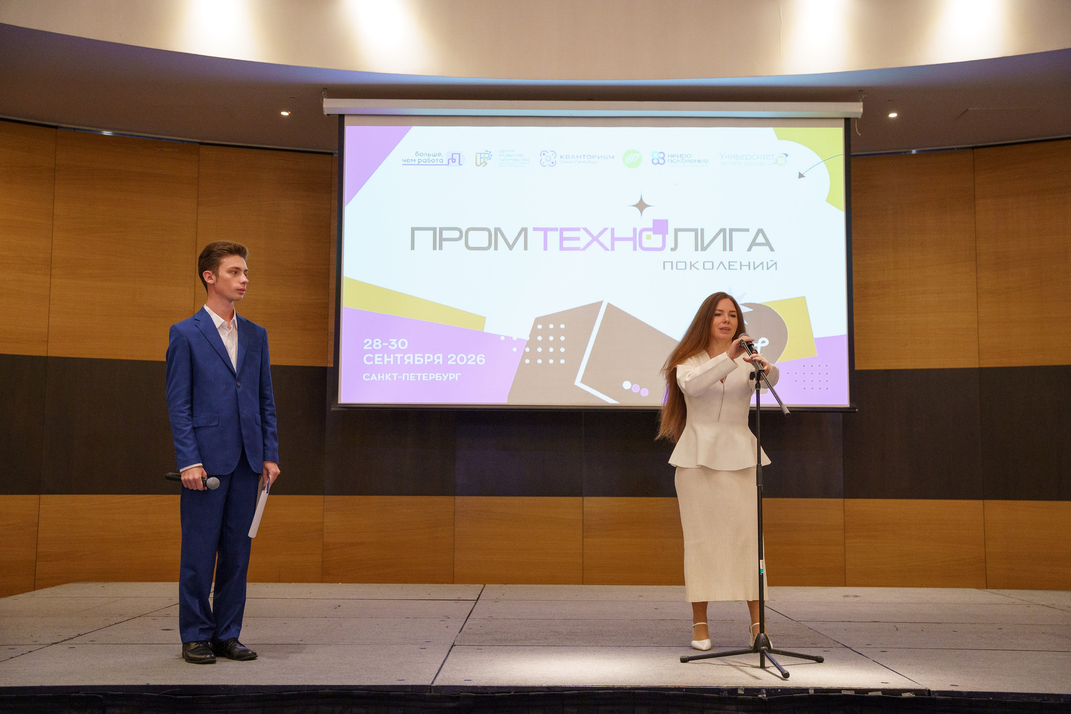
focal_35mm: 43
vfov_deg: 31.3
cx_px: 536
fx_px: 1273
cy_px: 357
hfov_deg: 45.6
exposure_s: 1/160
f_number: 3.5
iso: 4000
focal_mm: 42.8
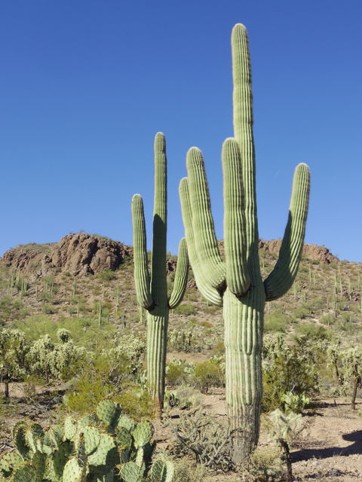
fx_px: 558
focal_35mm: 40
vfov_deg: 46.8
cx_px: 181
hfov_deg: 36.0
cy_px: 241
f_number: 4
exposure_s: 1/1000
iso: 125
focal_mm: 7.2
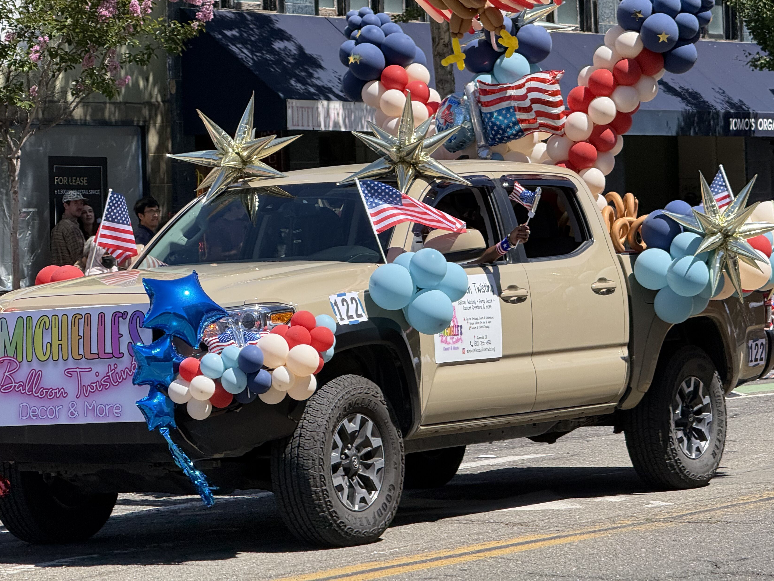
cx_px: 338
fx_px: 3264
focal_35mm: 146
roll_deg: +1.6
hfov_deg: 13.5
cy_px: 228
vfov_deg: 10.2
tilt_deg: +0.2
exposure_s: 1/1018
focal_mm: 15.66
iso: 64
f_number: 2.8
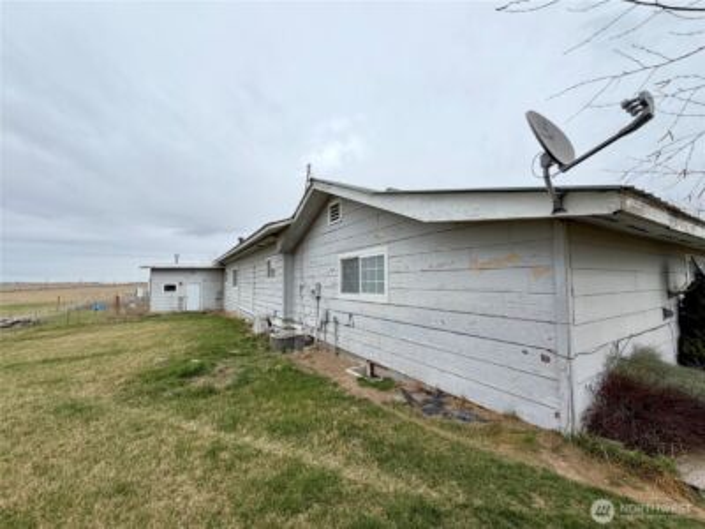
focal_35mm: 14
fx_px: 285
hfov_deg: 102.1
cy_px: 264
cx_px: 352
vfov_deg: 85.7
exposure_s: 1/638
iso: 40
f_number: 2.2
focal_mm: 2.22
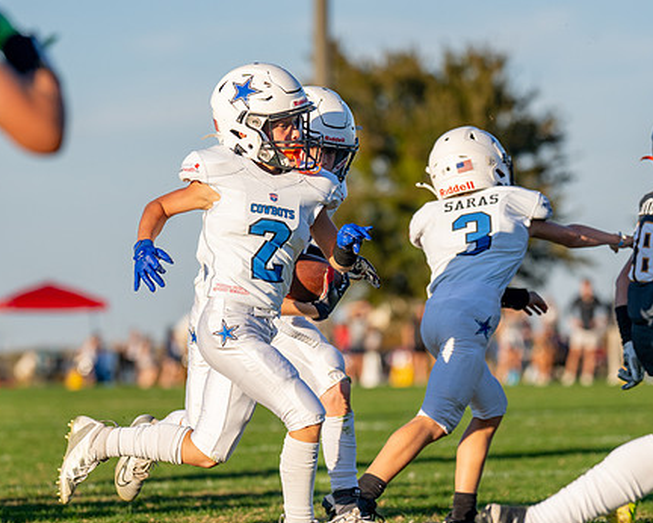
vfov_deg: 6.6
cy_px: 320
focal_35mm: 233
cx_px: 274
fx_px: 4505
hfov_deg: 8.3
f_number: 2.8
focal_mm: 127
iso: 200
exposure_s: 1/2500
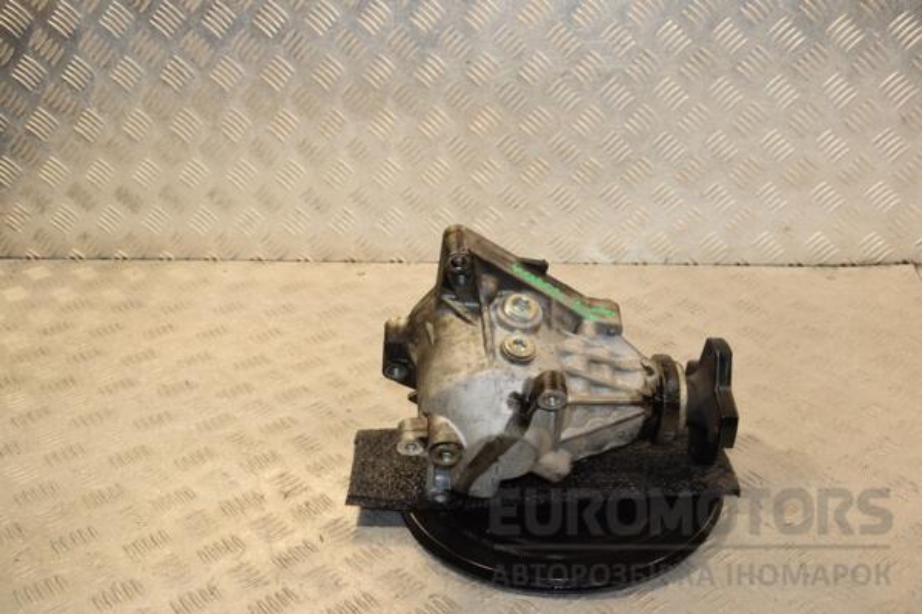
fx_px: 1152
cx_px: 461
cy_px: 307
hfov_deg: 43.6
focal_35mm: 45
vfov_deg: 29.9
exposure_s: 1/200
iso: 800
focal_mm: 30
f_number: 7.1
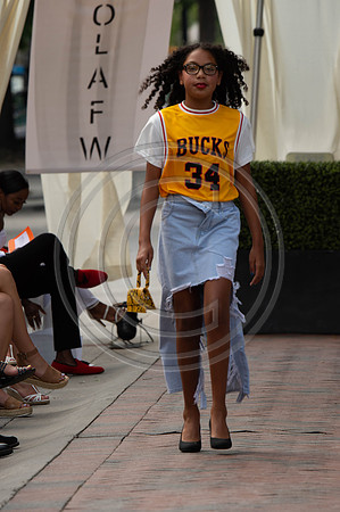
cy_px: 256
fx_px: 2130
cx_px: 170
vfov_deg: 13.7
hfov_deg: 9.1
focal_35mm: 150
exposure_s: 1/160
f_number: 10
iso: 400
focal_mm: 150
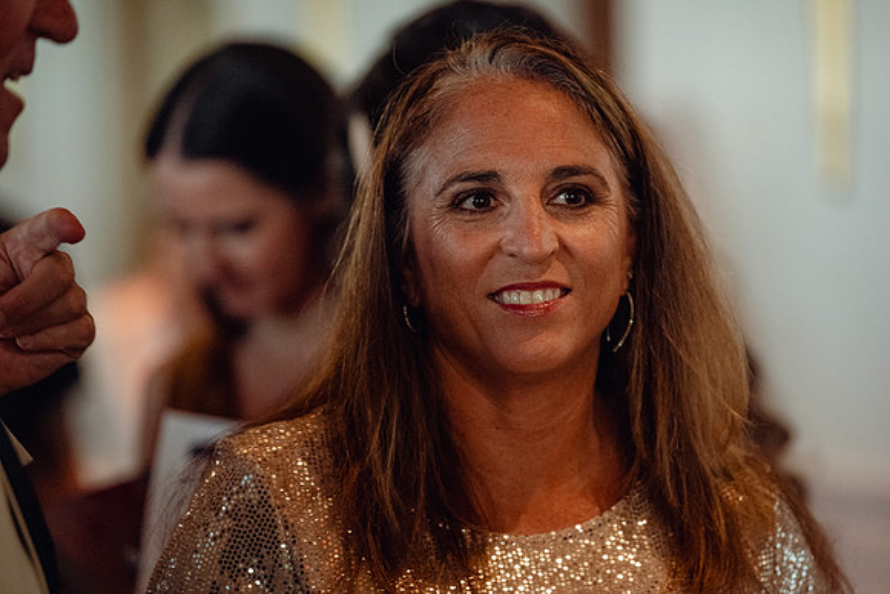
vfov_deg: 6.4
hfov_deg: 9.6
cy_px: 335
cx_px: 514
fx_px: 5281
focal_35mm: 214
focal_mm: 185
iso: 6400
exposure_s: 1/200
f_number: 2.8
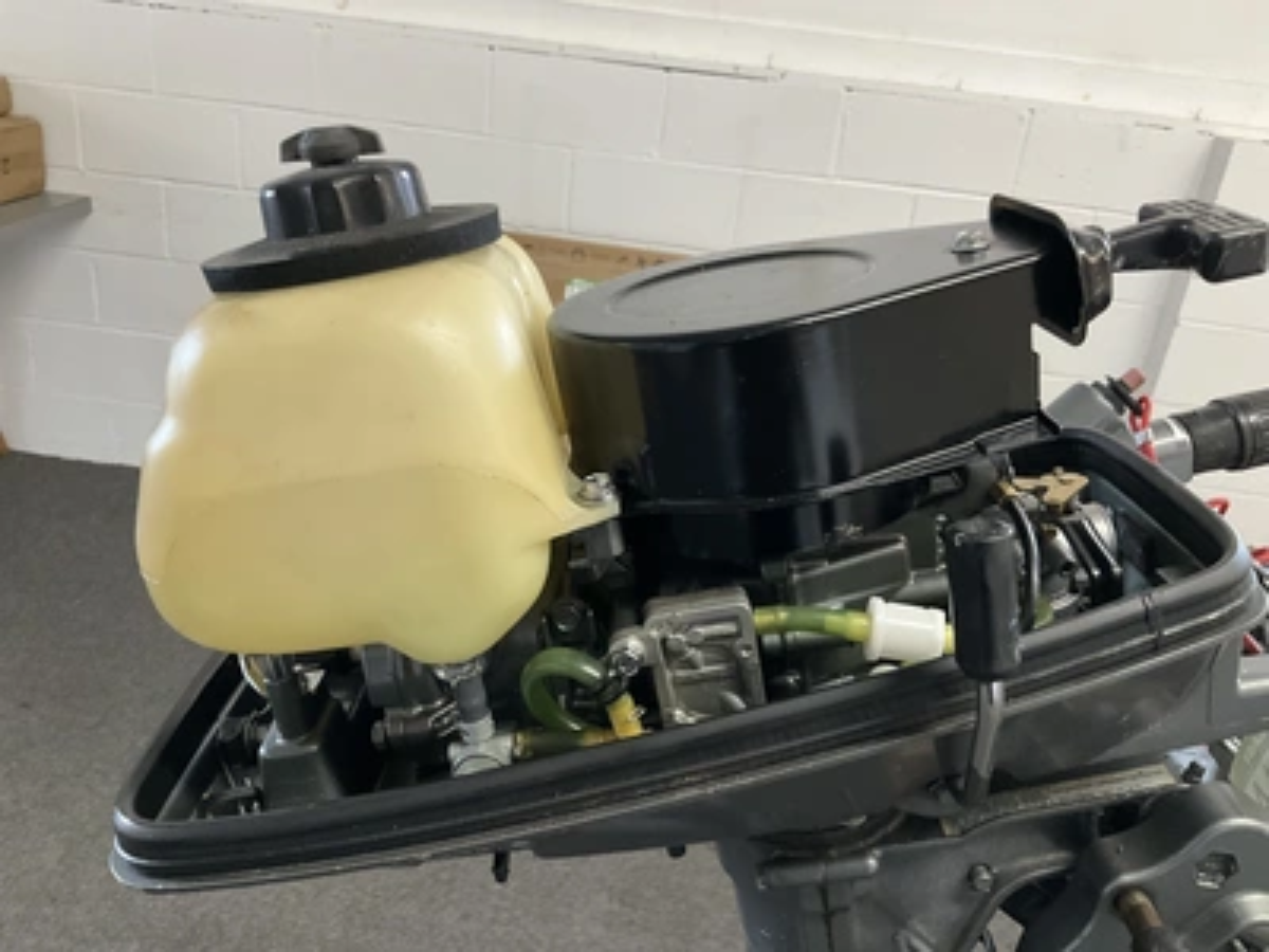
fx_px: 1063
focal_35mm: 29
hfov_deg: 61.7
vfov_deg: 48.2
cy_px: 476
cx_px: 634
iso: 250
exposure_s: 1/60
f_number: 1.8
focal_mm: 3
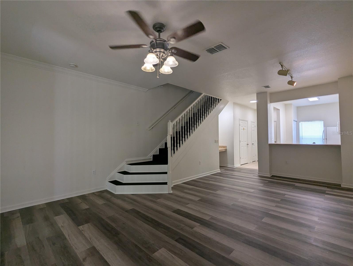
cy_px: 133
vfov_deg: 78.2
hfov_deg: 94.4
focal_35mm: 16
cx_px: 176
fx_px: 163
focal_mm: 2.35
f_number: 2.2
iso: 81
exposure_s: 1/60
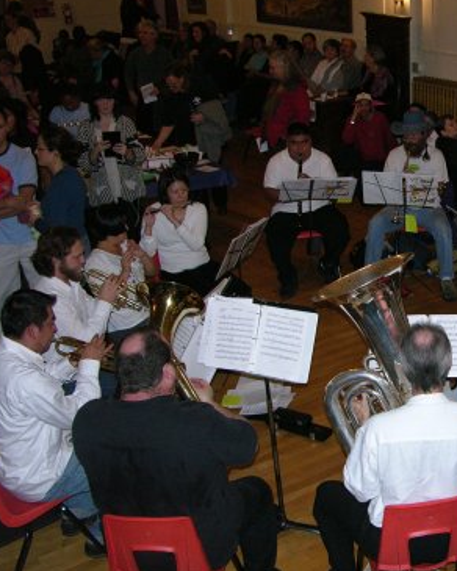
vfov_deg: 36.0
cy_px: 303
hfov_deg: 28.0
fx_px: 879
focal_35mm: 52
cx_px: 412
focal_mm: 8.9
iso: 200
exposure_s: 1/60.1
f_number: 2.8
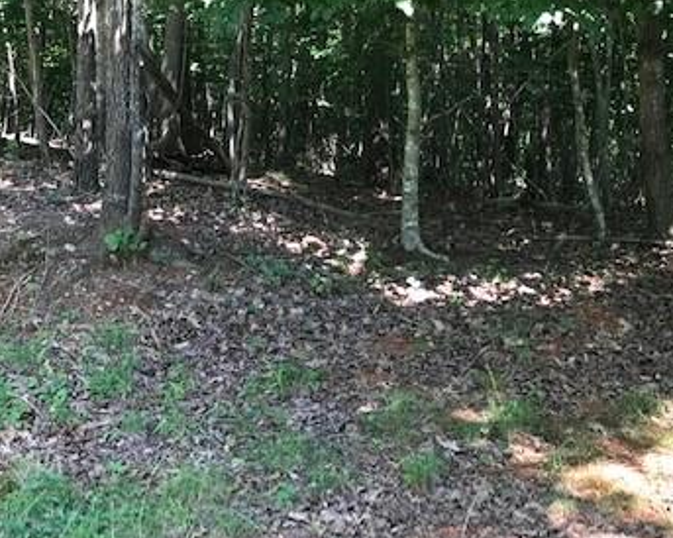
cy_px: 86
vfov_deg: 28.8
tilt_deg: +2.4
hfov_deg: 35.3
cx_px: 122
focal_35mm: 51
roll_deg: -1.9
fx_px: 1015
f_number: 1.8
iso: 32
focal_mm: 3.99
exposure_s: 1/60
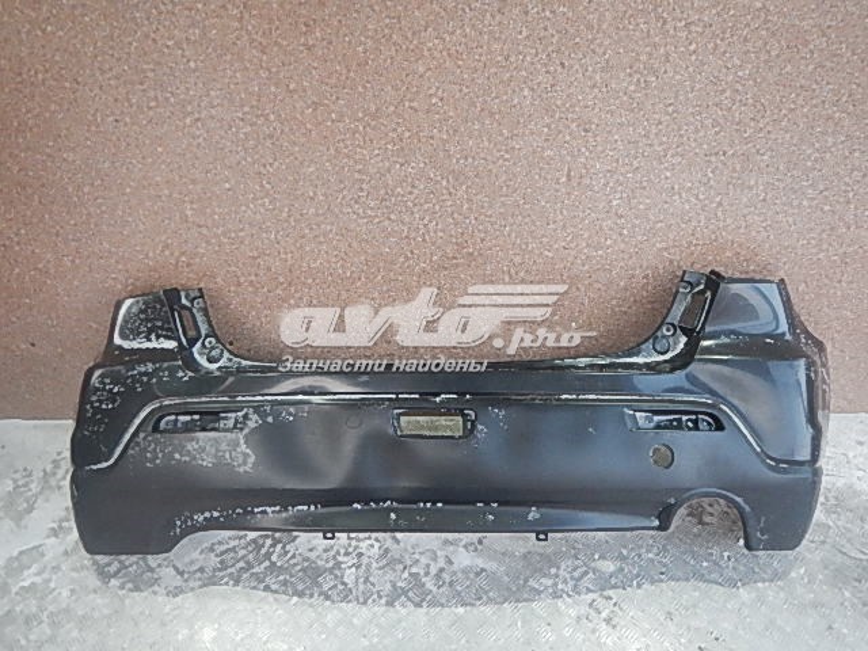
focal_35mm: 24
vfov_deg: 56.8
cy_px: 326
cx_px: 434
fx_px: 602
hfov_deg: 71.6
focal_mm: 4.3
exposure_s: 1/125
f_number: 2.8
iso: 400
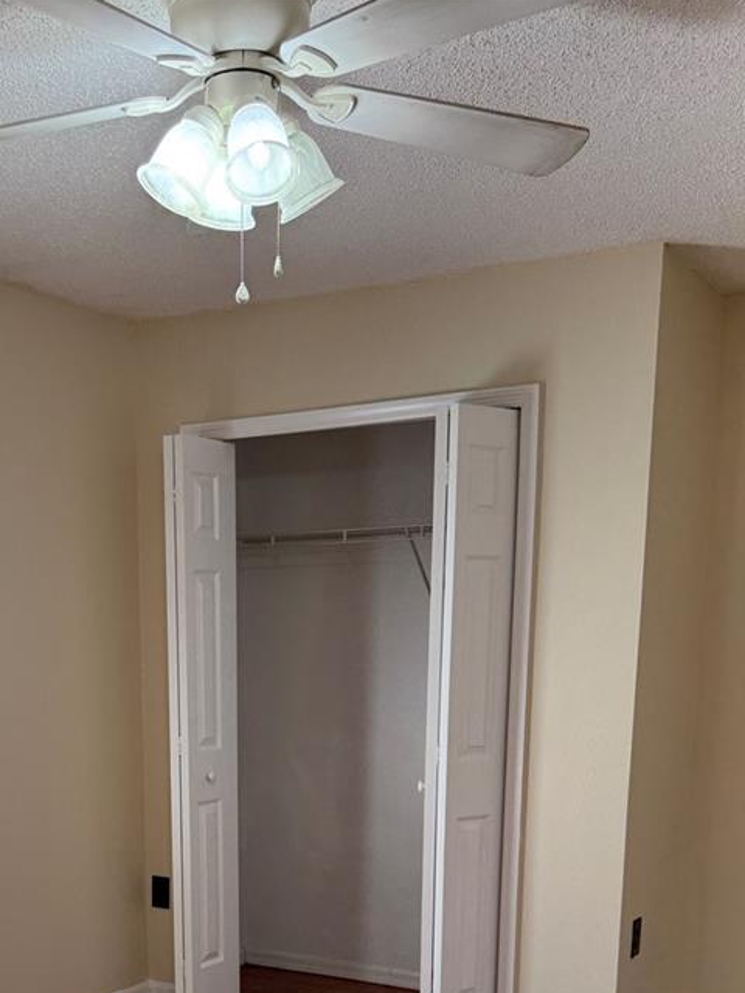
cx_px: 227
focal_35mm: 45
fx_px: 1291
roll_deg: +0.0
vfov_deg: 38.6
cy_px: 925
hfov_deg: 31.8
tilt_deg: -11.5
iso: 125
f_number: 1.78
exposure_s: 1/120
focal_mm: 6.76
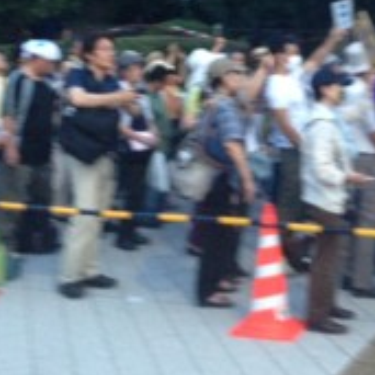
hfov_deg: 22.2
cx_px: 292
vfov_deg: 22.0
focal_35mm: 77
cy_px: 48
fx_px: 944
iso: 320
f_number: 2.4
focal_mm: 4.13
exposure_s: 1/20
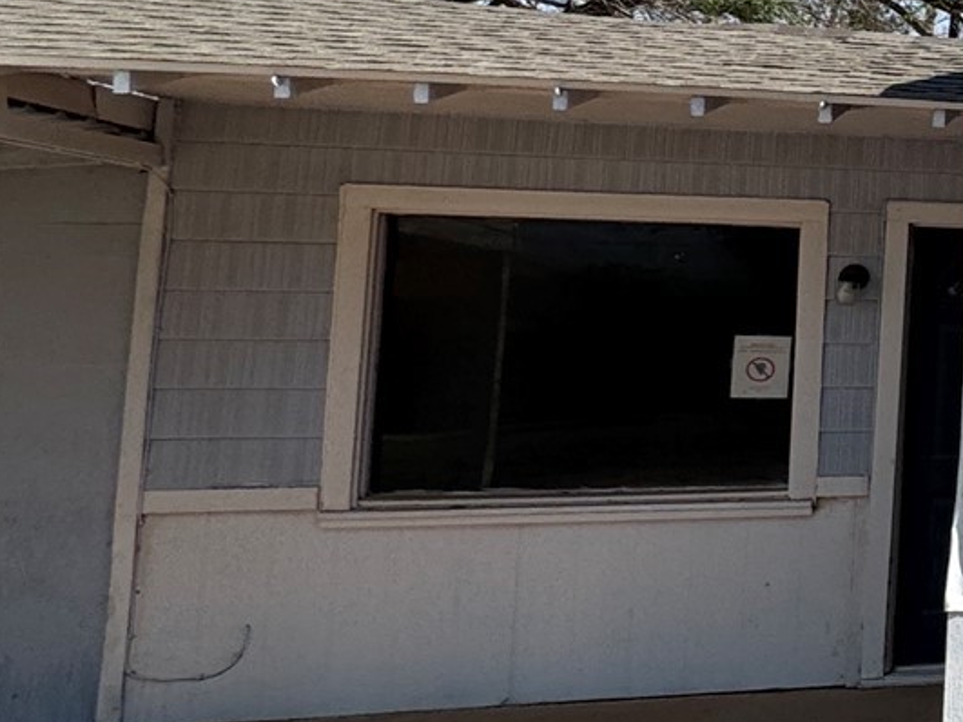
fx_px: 1502
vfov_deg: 26.9
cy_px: 267
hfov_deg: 20.7
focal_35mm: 54
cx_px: 1821
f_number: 2.2
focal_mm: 2.22
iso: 50
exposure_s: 1/1832
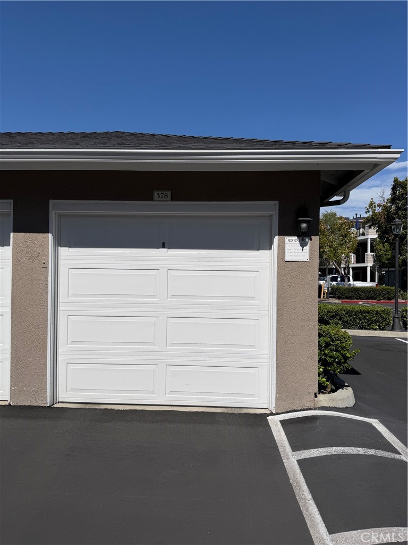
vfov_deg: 71.6
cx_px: 204
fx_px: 377
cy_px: 272
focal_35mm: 24
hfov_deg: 56.8
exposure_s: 1/17544
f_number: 1.78
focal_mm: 6.76
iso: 80
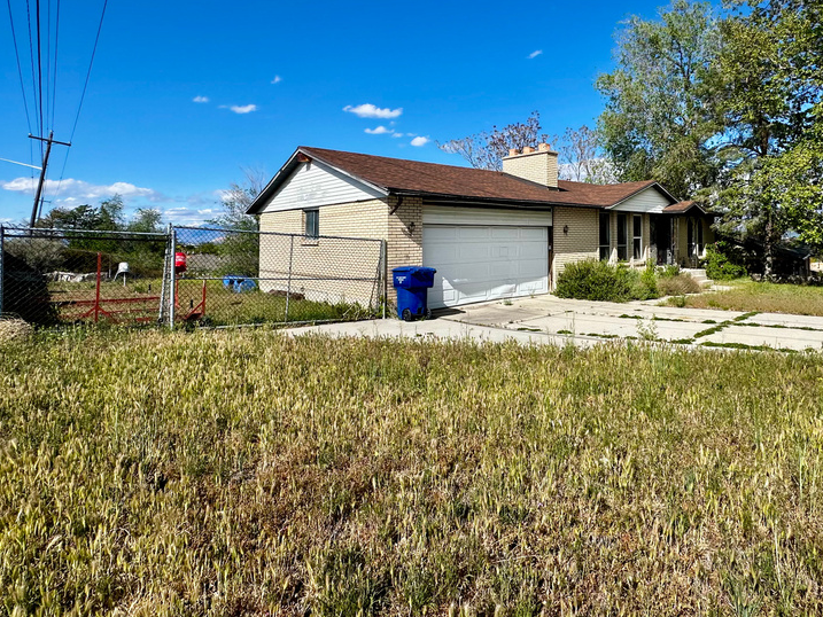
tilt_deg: +1.6
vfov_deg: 64.8
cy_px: 224
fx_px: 476
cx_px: 508
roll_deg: +0.2
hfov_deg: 80.4
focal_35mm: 20
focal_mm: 2.22
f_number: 2.2
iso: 50
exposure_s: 1/2747
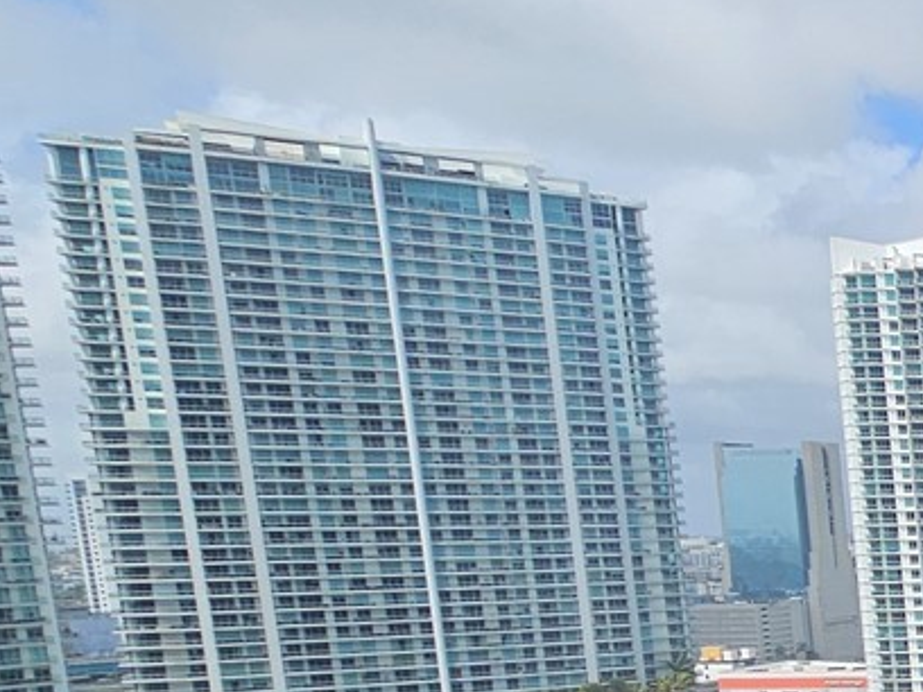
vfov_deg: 26.6
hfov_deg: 22.7
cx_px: 1627
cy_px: 733
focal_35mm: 51
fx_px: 1360
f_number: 2.2
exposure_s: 1/2524
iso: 50
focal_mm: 2.2
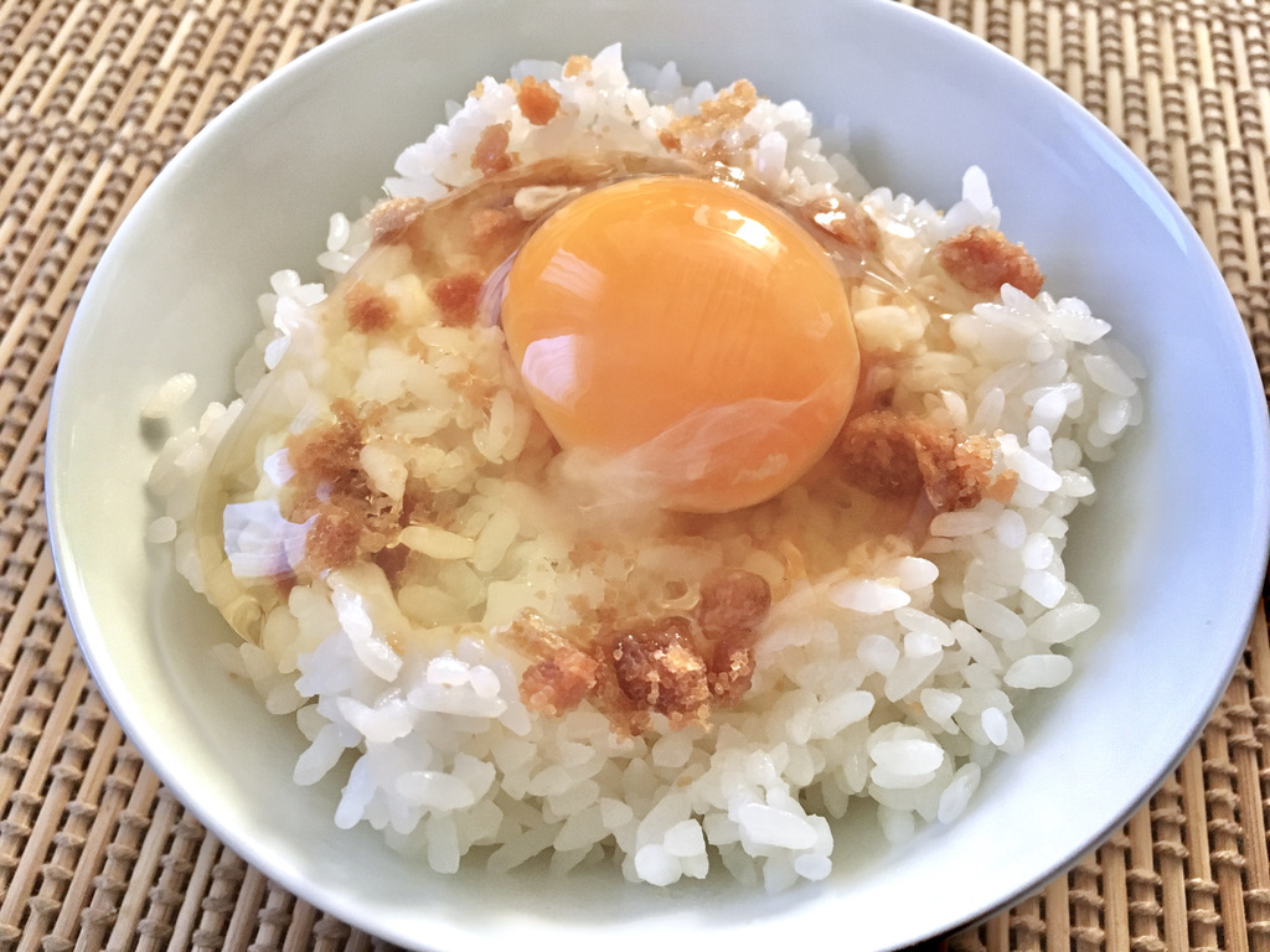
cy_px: 476
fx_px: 1064
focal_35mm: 29
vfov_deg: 48.2
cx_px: 635
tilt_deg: -60.0
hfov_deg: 61.7
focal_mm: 4.15
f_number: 2.2
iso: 250
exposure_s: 1/15
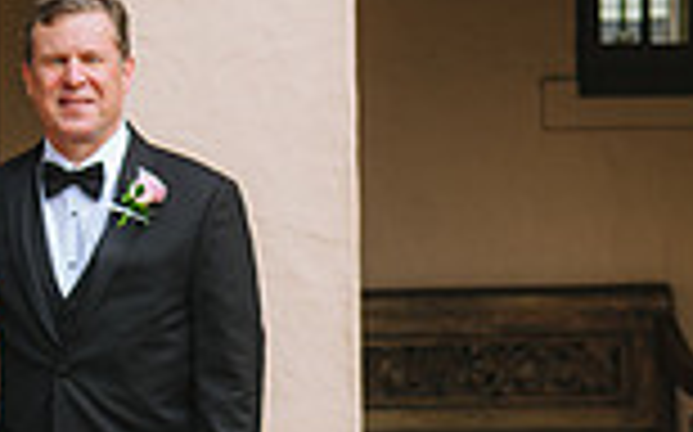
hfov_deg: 10.7
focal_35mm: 193
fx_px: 3642
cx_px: -172
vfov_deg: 6.8
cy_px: 251
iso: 250
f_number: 3.5
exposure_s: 1/250
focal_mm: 44
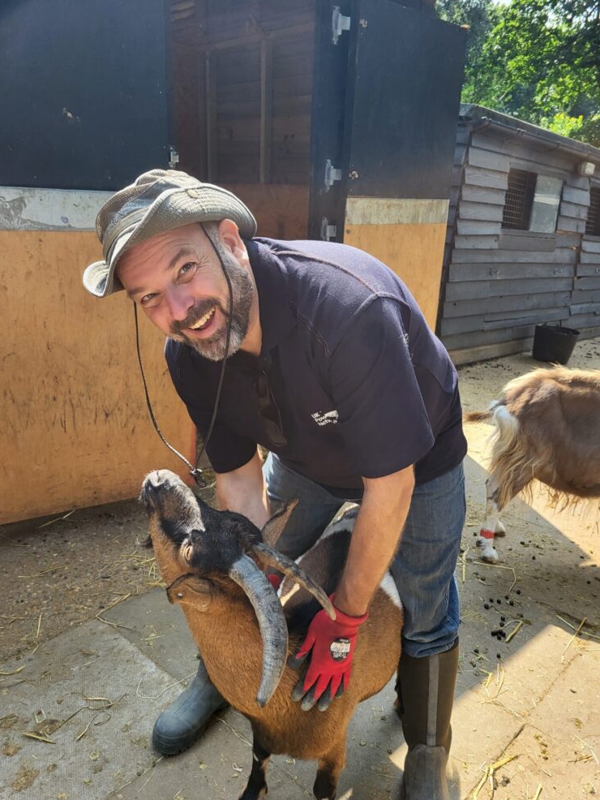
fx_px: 624
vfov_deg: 65.3
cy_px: 409
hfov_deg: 51.4
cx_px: 289
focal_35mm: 27
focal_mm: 5.4
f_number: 1.8
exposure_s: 1/377
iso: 40
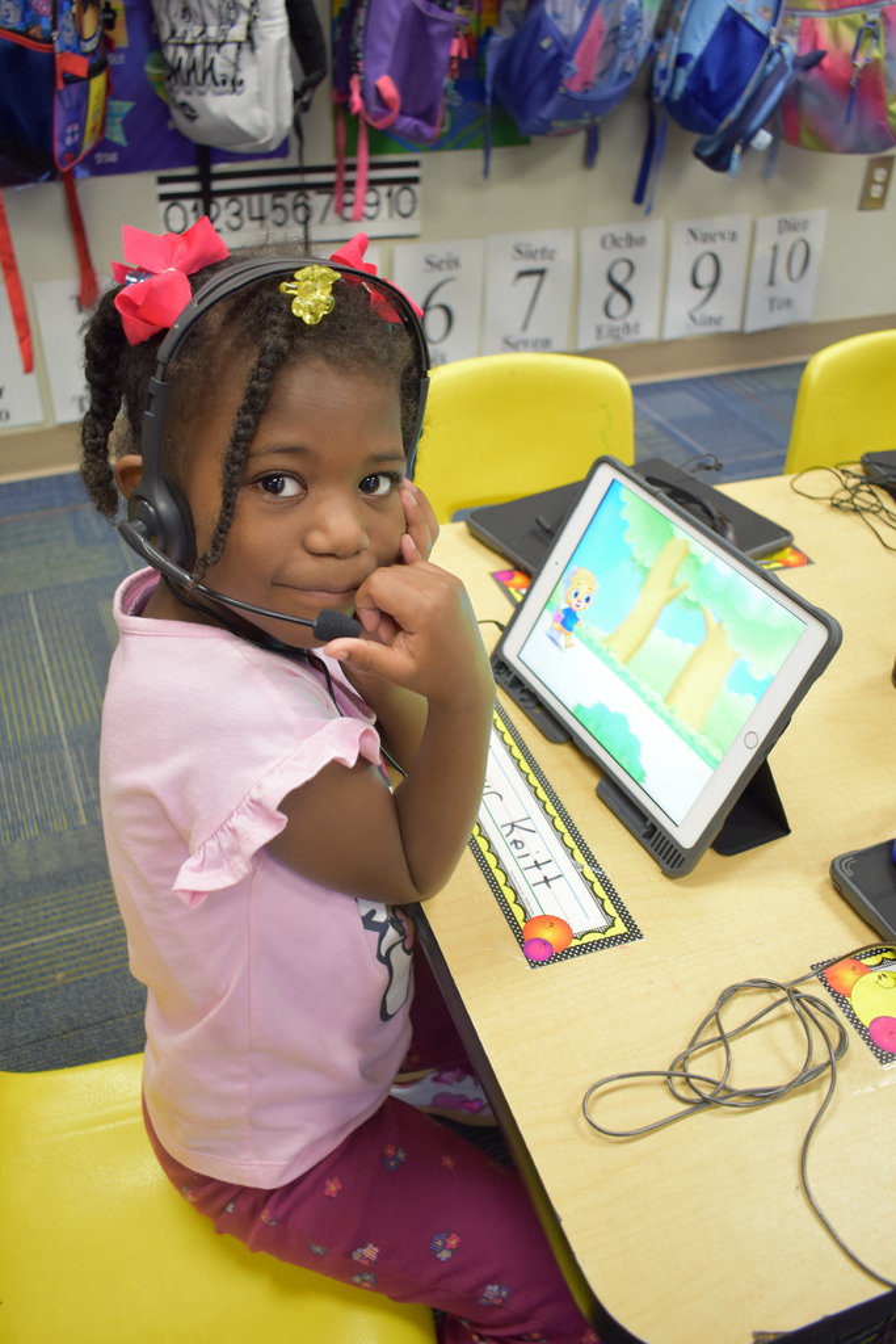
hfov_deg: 43.6
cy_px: 672
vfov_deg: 61.9
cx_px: 448
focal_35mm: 30
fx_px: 1120
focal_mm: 20
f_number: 4
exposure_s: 1/30
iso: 640
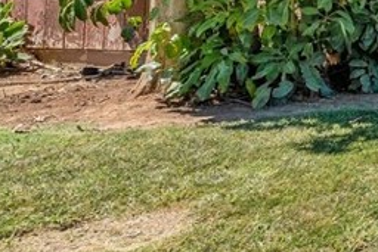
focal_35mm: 56
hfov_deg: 21.5
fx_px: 588
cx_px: 694
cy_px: -41
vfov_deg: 22.5
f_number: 8
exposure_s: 1/250
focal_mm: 14
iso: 100
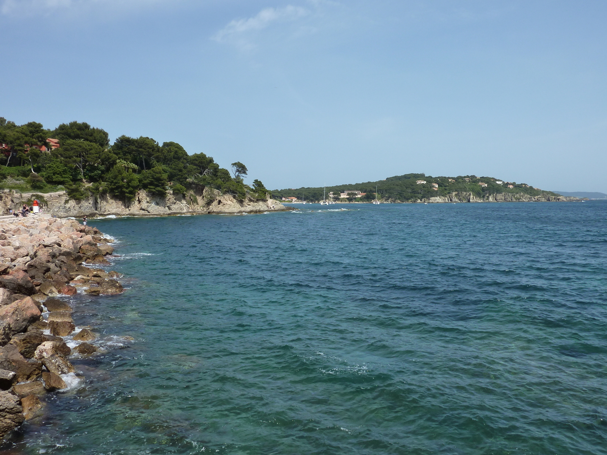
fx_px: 438
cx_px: 304
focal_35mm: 25
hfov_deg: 69.4
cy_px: 228
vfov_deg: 54.9
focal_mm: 4.1
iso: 125
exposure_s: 1/500
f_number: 5
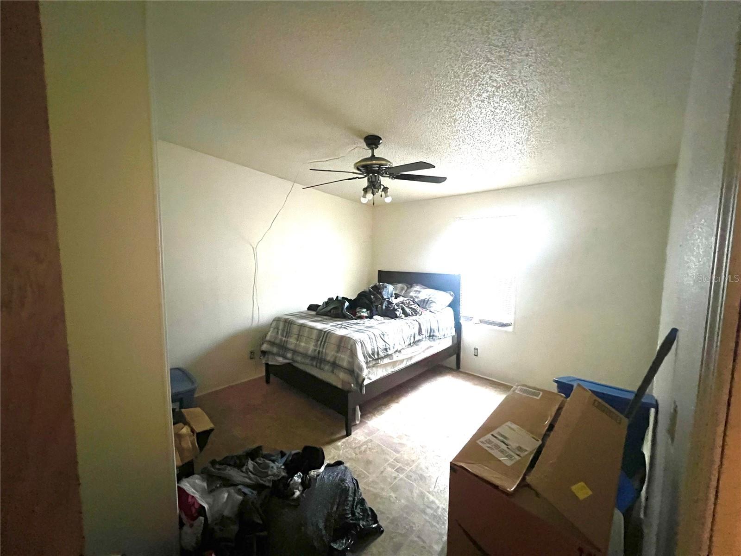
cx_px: 370
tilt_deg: -4.7
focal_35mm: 13
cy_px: 278
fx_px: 278
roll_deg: -0.4
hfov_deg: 106.2
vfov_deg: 89.9
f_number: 1.8
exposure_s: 1/40
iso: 1000
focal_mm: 1.57
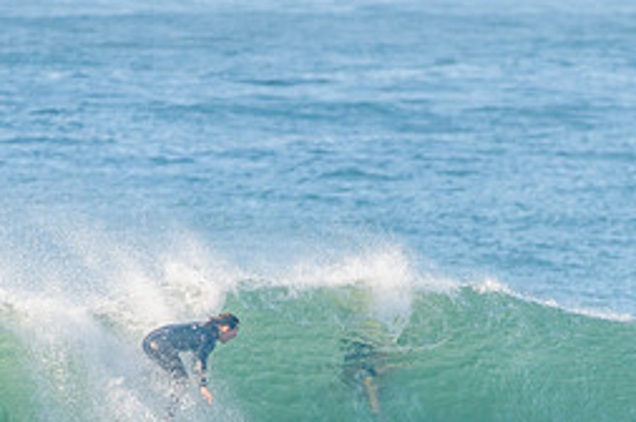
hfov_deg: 1.8
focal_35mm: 1148
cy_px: 451
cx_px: 299
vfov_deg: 1.2
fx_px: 20255
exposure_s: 1/1600
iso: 360
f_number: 5.6
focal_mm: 500
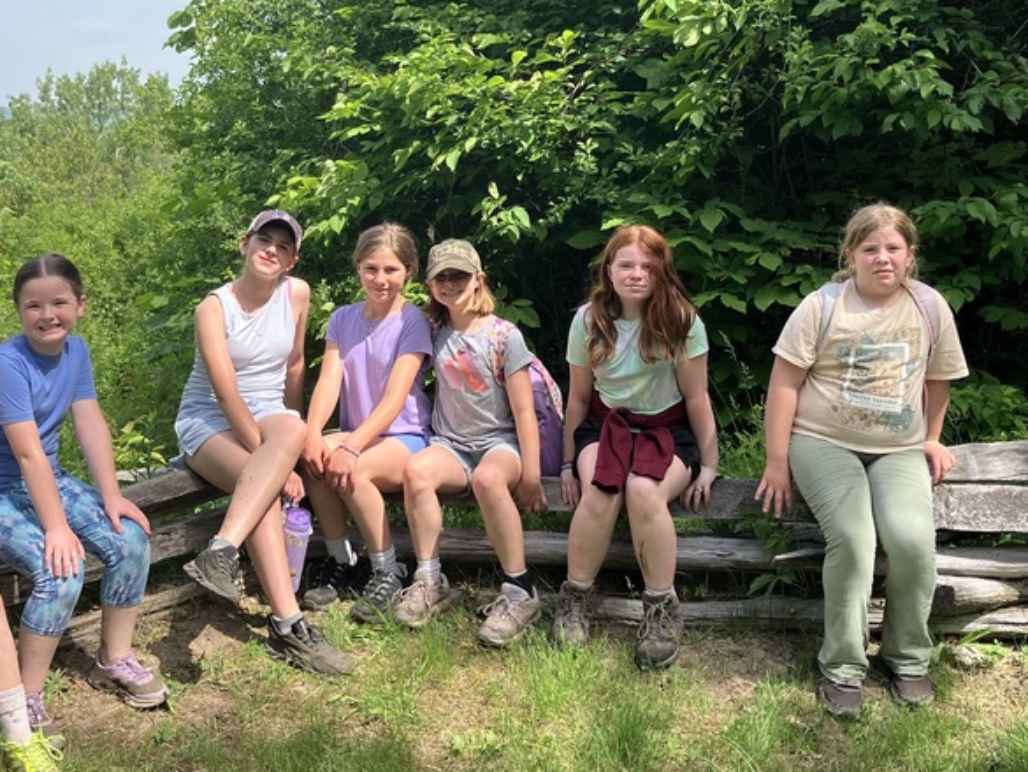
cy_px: 264
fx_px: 1455
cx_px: 469
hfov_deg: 38.9
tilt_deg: -3.7
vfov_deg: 29.5
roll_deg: -1.3
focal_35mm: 49
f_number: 1.8
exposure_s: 1/747
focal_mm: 3.99
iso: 32
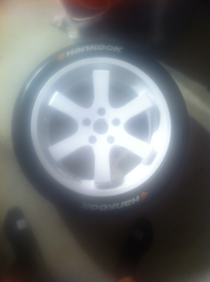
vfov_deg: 52.7
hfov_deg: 40.6
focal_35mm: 35
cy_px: 141
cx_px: 105
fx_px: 284
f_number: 2.8
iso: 80
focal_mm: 3.85
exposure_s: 1/15
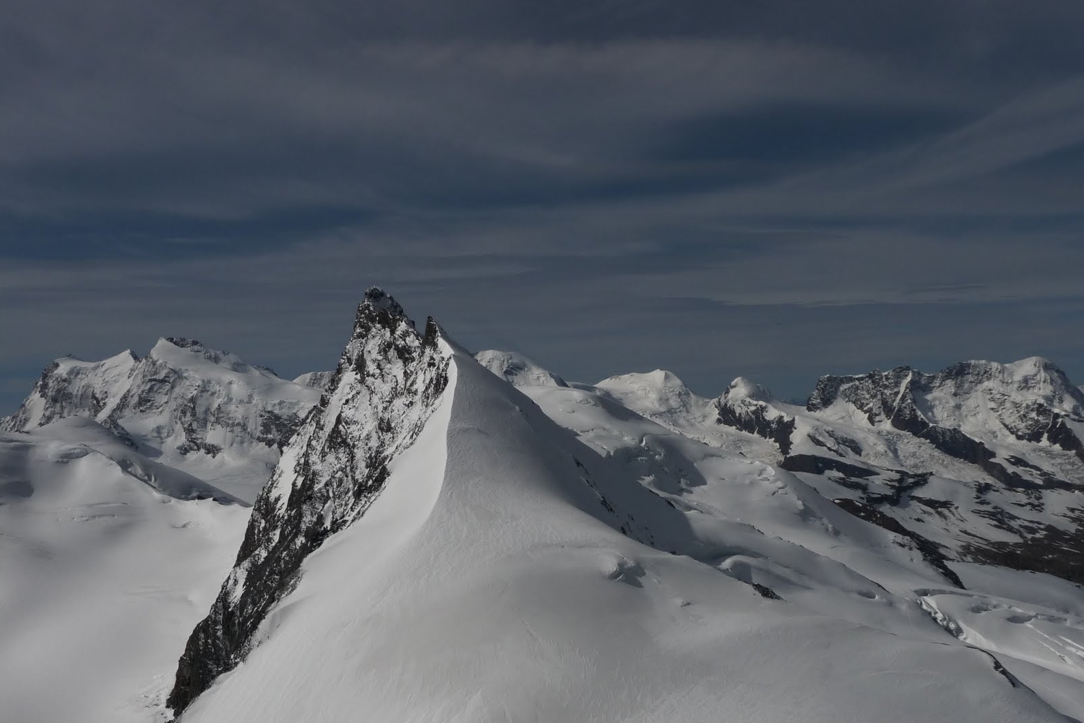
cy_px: 392
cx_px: 542
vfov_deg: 29.9
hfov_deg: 43.6
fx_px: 1355
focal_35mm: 45
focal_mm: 7.1
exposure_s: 1/1000
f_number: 10
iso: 100
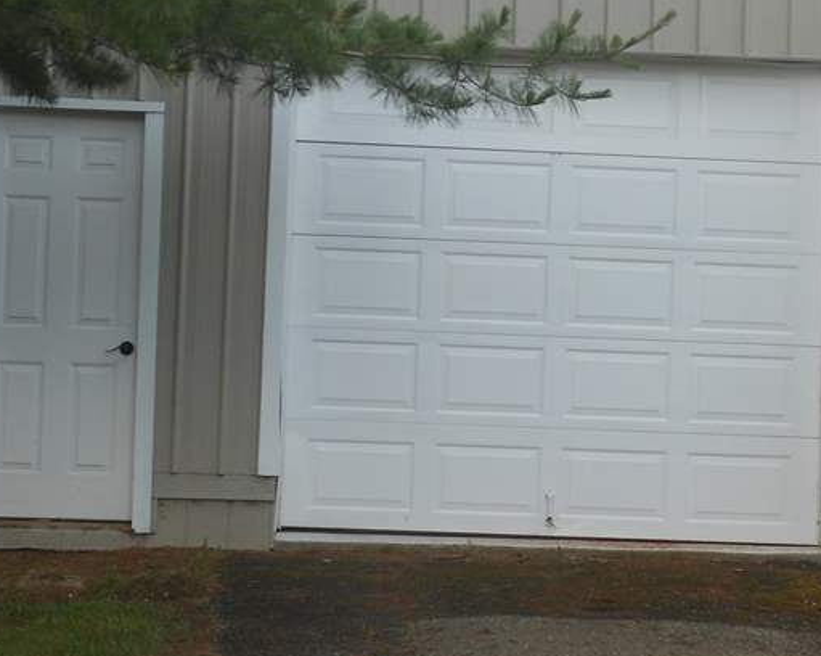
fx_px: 2258
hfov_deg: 20.6
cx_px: 440
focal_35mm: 93
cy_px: 191
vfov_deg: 16.5
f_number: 3.6
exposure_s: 1/160
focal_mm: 6.8
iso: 80
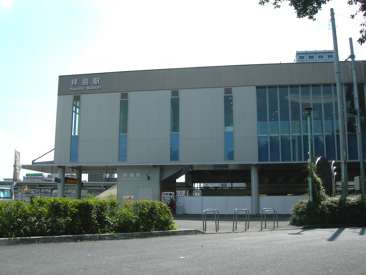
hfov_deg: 49.0
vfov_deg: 37.7
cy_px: 138
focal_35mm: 38
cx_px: 183
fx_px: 402
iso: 50
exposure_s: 1/592
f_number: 4.8
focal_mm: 7.8
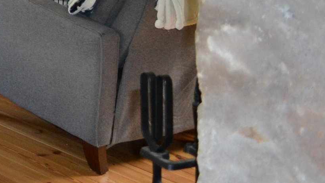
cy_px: -212
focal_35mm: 106
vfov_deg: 10.3
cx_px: -282
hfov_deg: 16.4
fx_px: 913
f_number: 3.5
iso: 640
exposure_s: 1/60
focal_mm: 18
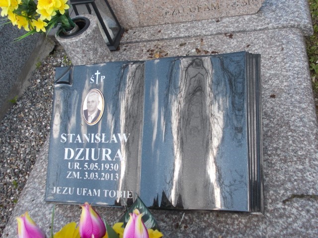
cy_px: 119
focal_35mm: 38
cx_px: 159
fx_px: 349
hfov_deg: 49.0
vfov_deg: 37.7
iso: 80
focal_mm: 5.3
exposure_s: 1/250
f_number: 3.1
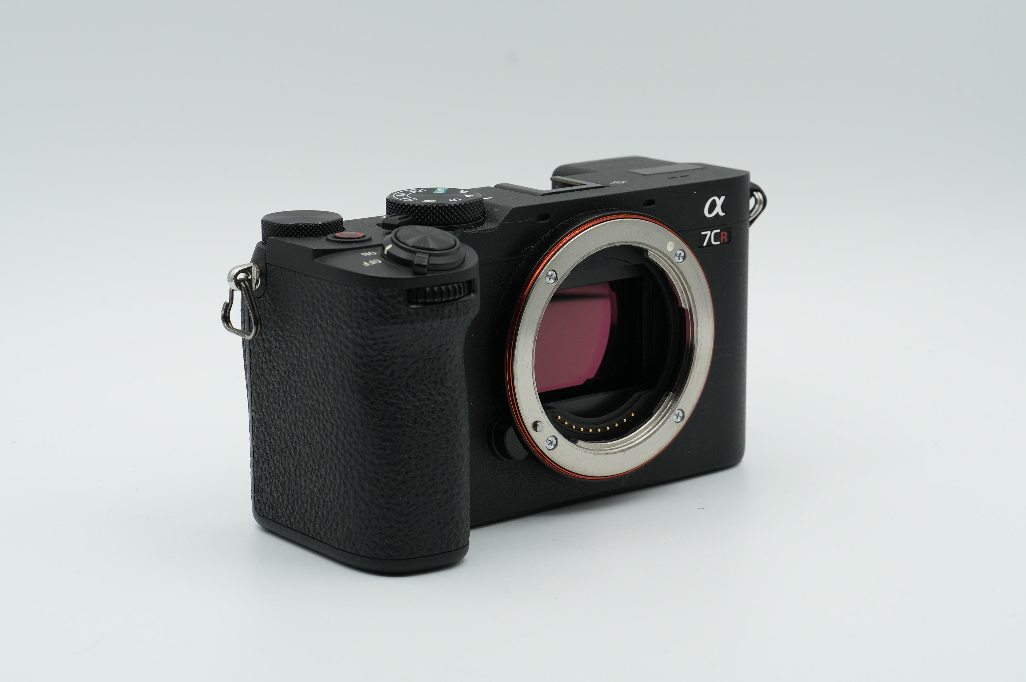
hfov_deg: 24.2
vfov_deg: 16.2
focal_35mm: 84
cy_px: 341
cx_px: 513
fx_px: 2392
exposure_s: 1/125
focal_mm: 56
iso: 250
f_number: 10
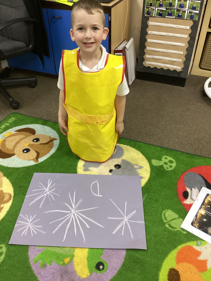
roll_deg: +0.4
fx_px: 252
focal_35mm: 31
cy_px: 140
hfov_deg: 45.4
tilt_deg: -39.1
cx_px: 106
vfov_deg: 58.4
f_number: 2.4
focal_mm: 3.3
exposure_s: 1/50
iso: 160
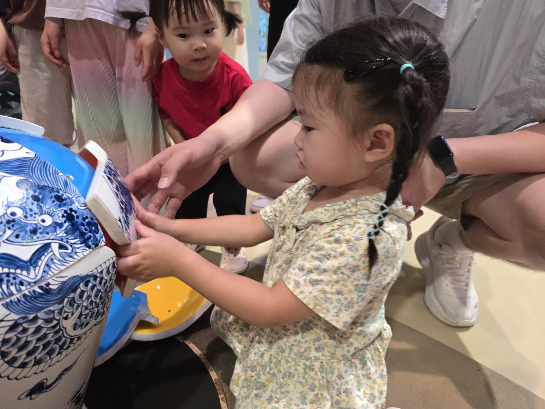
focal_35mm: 23
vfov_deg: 58.9
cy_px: 204
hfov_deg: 73.9
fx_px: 362
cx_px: 272
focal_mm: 6.3
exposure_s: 1/60
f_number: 1.7
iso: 640
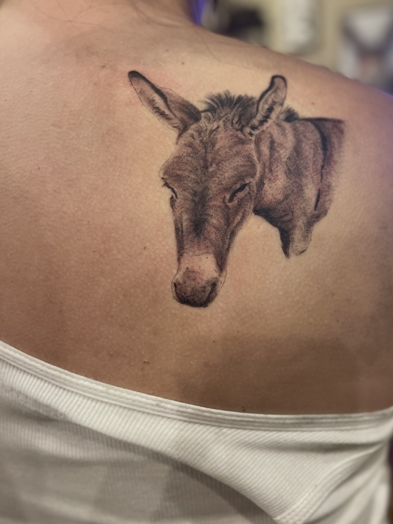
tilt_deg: -17.2
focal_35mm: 32
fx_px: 484
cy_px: 241
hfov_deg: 43.9
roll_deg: +5.1
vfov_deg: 56.7
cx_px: 239
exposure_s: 1/40
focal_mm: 5.1
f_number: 1.6
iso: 400
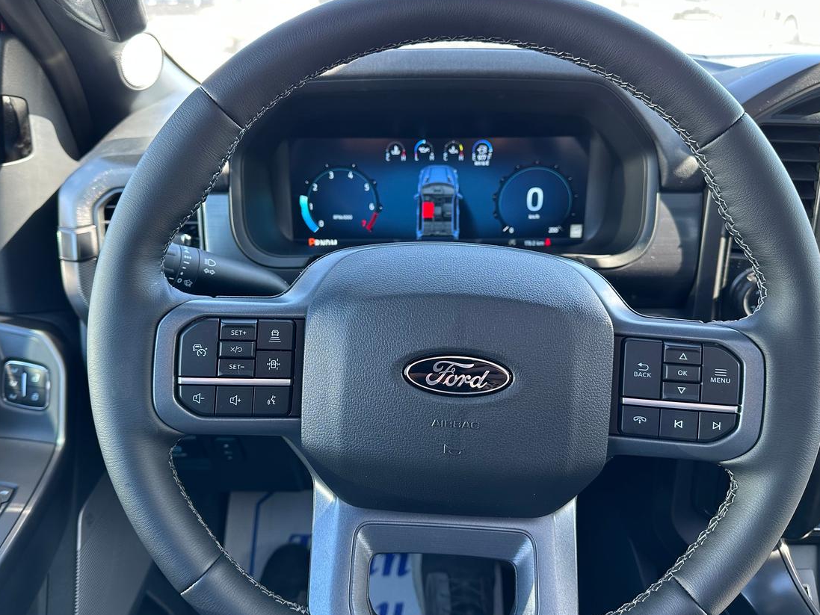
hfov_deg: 63.4
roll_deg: +1.6
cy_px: 303
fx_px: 663
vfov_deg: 49.8
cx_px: 400
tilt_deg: -22.8
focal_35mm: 28
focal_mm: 6.86
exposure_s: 1/121
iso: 160
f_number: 1.78
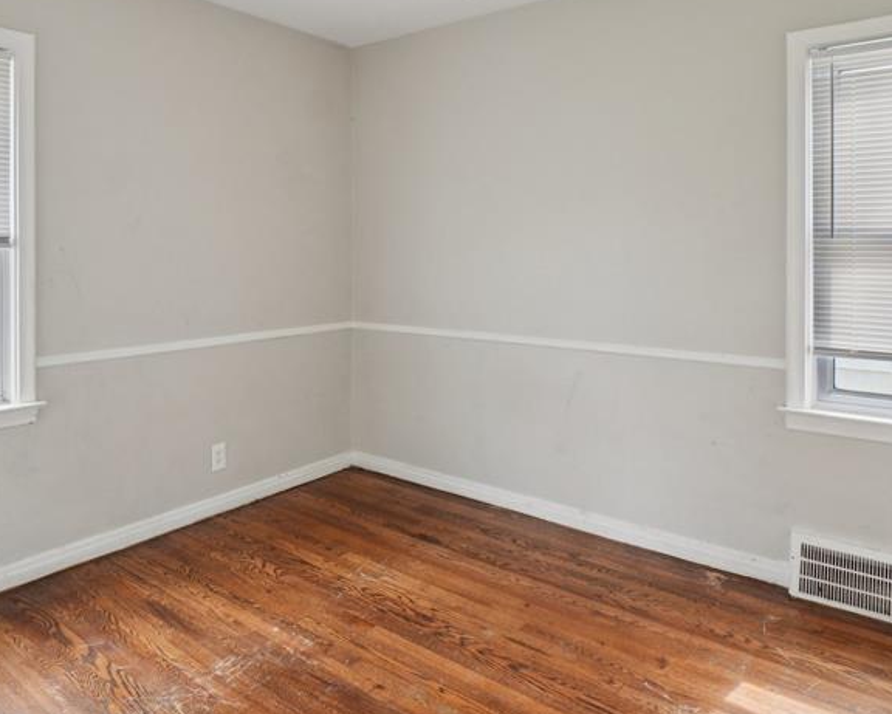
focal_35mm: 25
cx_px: 387
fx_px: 660
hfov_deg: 67.8
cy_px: 259
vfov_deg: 56.0
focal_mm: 10
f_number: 8
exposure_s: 1/20
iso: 400
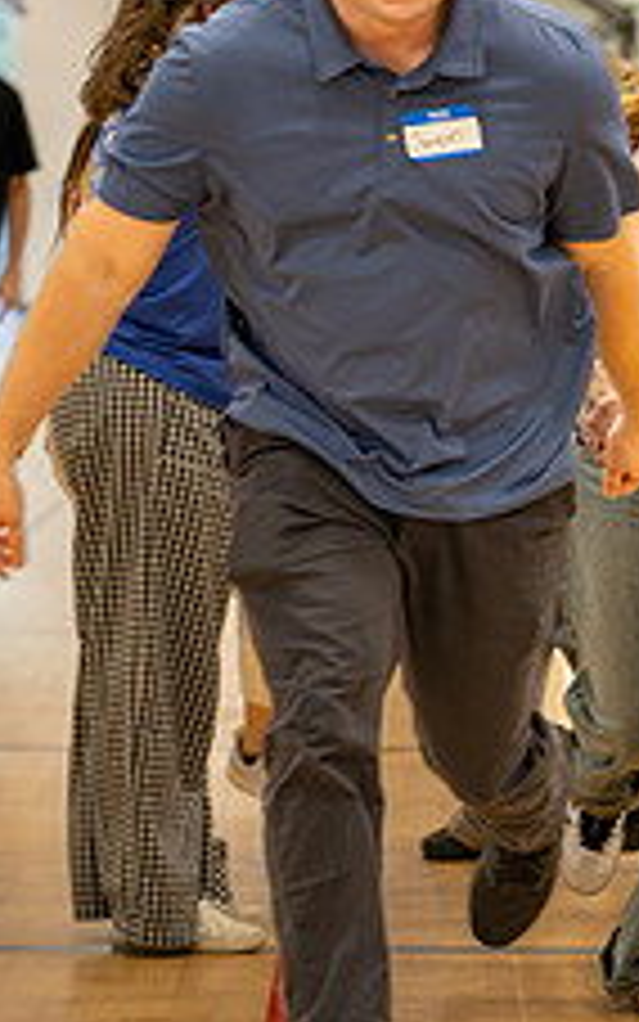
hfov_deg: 7.0
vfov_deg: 11.2
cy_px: 461
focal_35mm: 187
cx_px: 510
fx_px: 5207
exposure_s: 1/320
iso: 2000
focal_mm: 70
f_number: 2.8
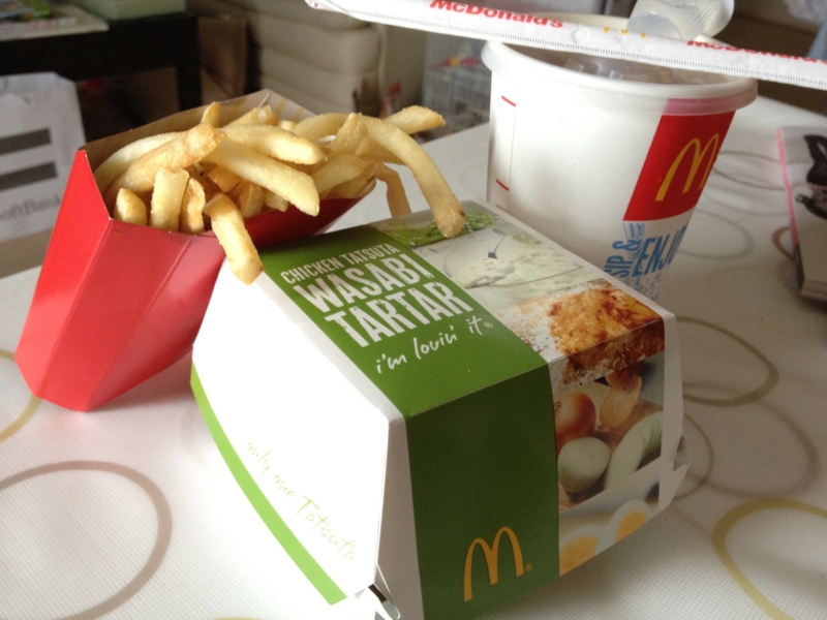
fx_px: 836
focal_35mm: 35
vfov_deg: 40.7
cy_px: 310
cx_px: 414
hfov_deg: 52.6
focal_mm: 4.28
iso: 160
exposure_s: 1/20
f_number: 2.4
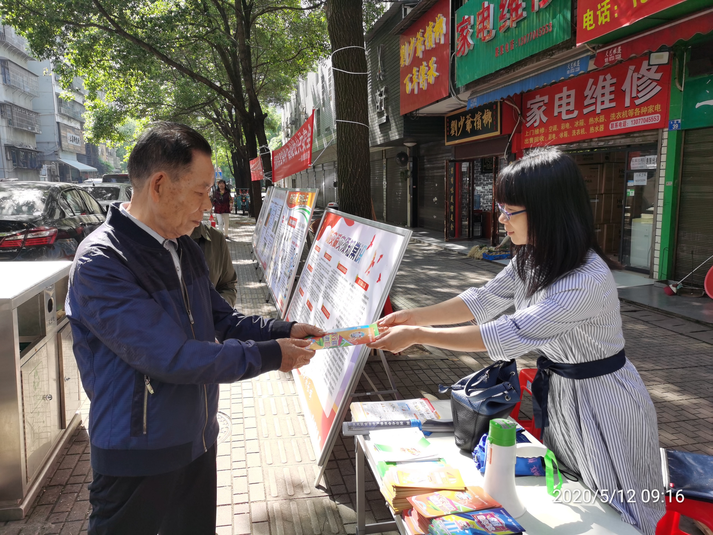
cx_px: 356
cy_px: 268
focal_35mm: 27
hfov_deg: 65.3
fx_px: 556
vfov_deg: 51.4
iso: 50
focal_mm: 5.58
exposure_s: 1/424
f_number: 1.8
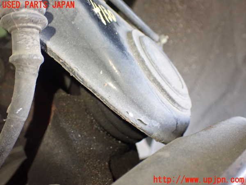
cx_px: 123
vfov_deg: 37.7
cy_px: 92
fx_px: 270
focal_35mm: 38
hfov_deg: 49.0
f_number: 2.7
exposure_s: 1/50
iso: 800
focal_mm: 6.83
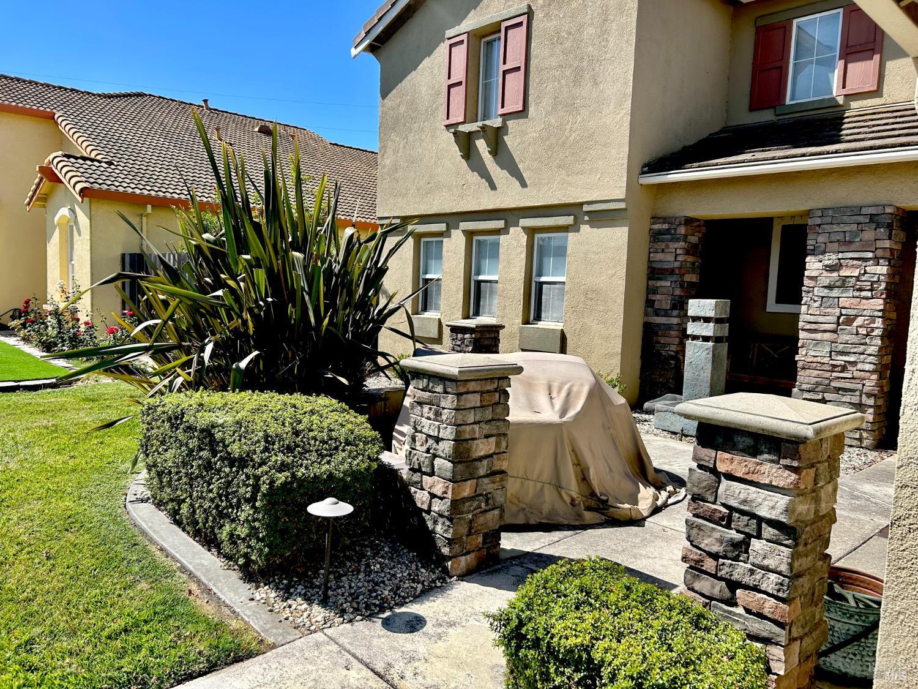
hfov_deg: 67.3
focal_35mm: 26
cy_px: 344
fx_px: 690
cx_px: 459
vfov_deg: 53.1
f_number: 1.5
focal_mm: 5.7
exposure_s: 1/3165
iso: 50
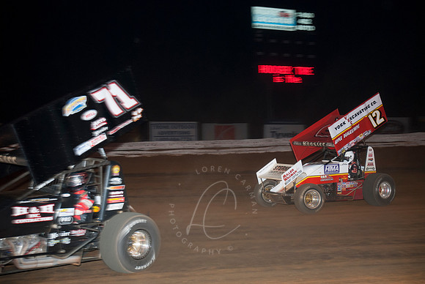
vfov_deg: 25.8
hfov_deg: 37.8
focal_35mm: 52
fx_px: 620
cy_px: 142
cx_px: 212
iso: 200
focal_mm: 35
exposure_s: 1/160
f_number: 4.2
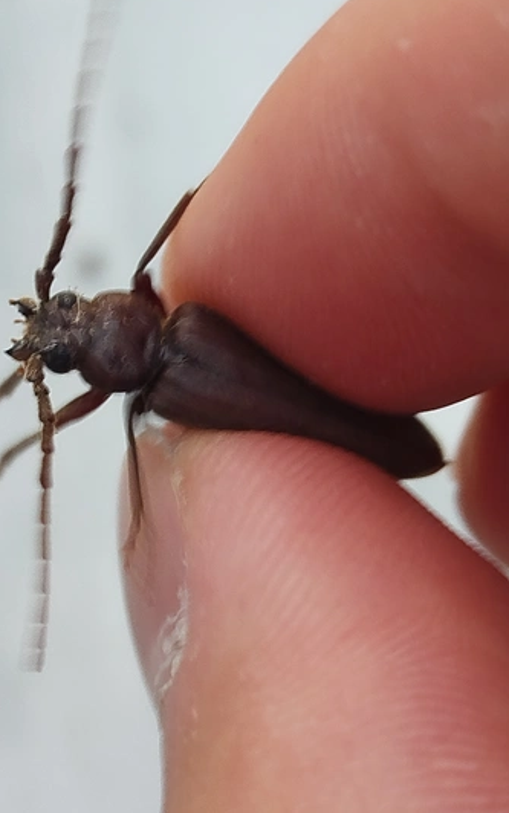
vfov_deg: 26.1
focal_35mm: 79
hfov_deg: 16.5
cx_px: 157
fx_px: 1752
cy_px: 393
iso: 160
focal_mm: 5.31
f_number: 1.7
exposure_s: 1/33
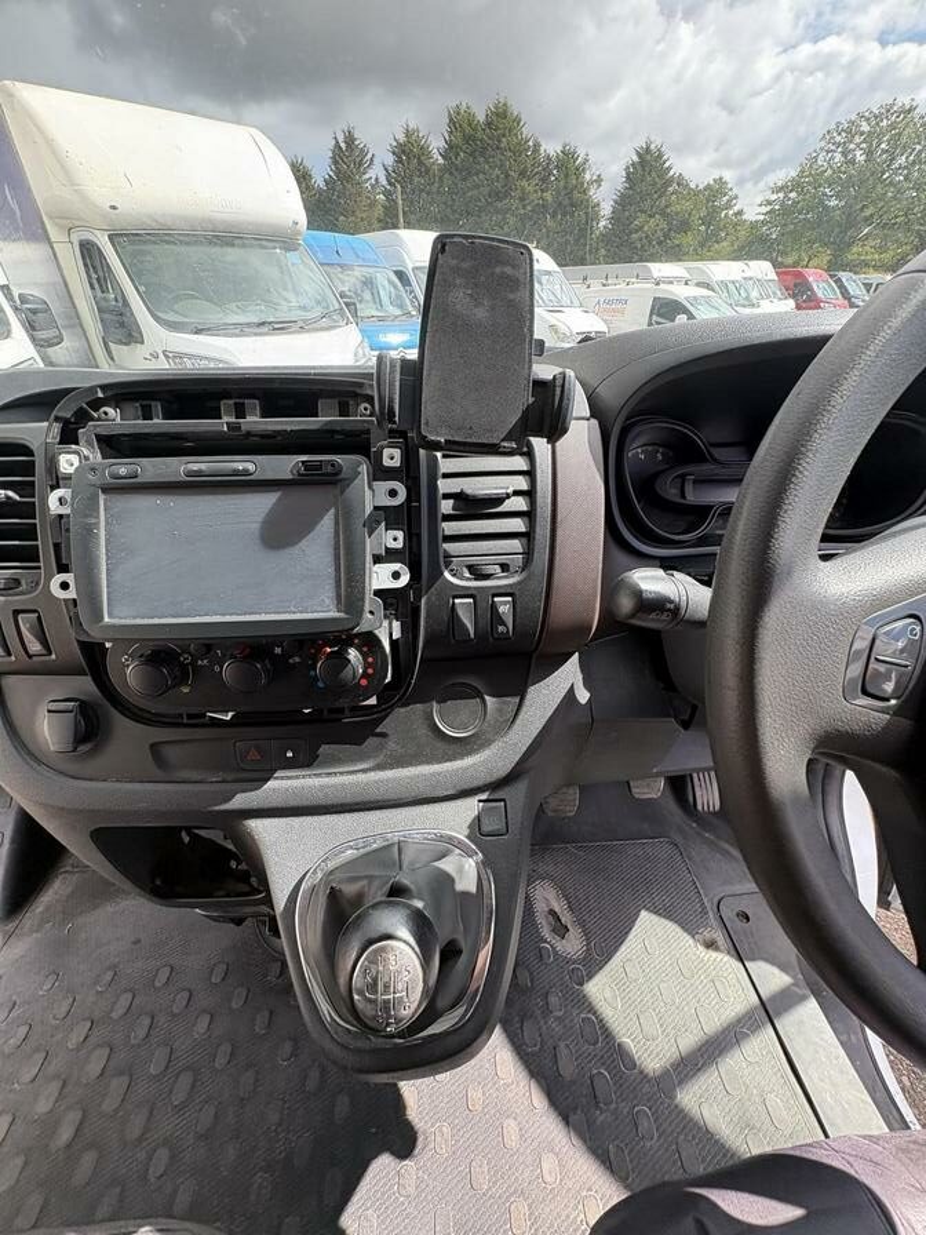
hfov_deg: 85.7
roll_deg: -8.7
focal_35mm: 14
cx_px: 463
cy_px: 618
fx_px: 499
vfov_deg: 102.1
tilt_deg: -33.1
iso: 64
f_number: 2.2
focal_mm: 2.22
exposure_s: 1/186
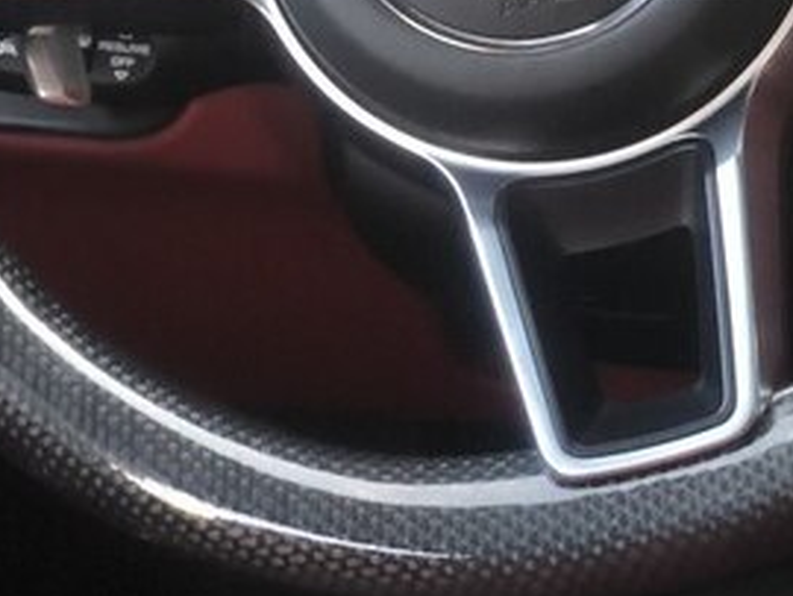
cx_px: 755
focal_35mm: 127
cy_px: -46
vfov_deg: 11.5
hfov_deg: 15.3
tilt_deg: -15.6
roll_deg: -1.9
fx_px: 2912
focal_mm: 6
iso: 125
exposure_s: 1/50
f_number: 2.4
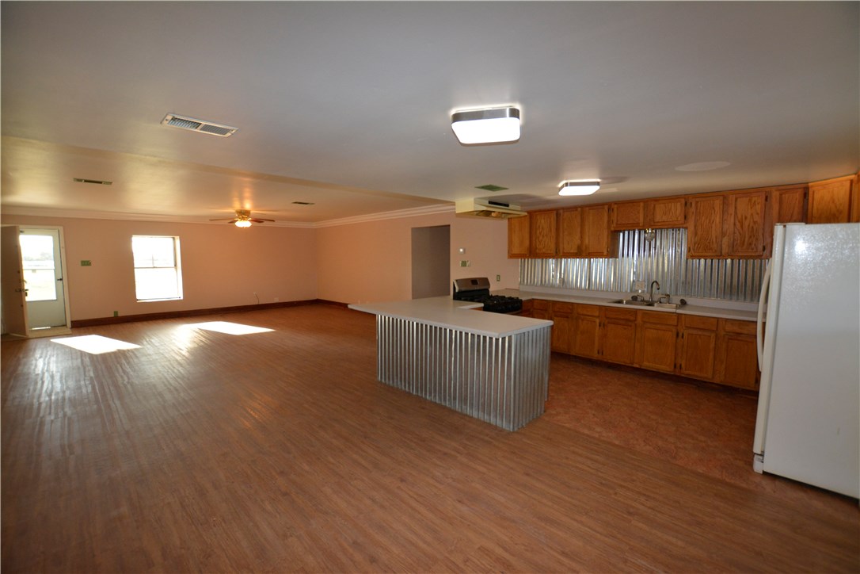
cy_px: 287
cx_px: 430
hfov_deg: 100.4
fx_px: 358
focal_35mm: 15
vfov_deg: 77.3
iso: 800
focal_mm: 10
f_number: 4.5
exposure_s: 1/200
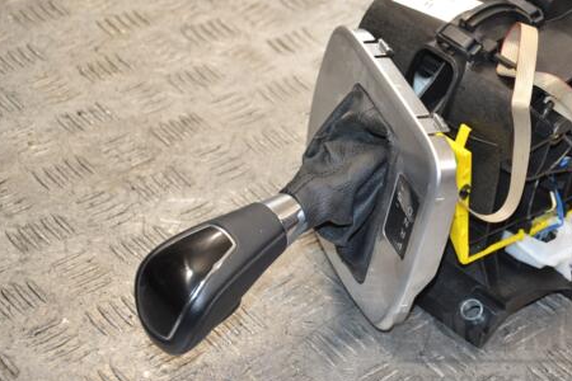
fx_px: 1525
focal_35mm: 96
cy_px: 163
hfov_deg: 21.2
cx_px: 369
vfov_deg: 14.2
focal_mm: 48
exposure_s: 1/160
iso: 800
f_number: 4.8
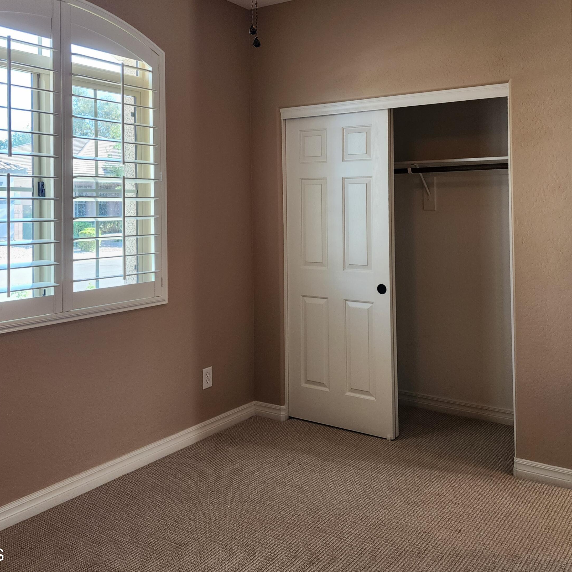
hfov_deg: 57.3
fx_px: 523
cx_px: 299
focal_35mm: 28
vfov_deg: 57.3
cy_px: 287
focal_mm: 6.4
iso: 200
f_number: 1.8
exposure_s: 1/120
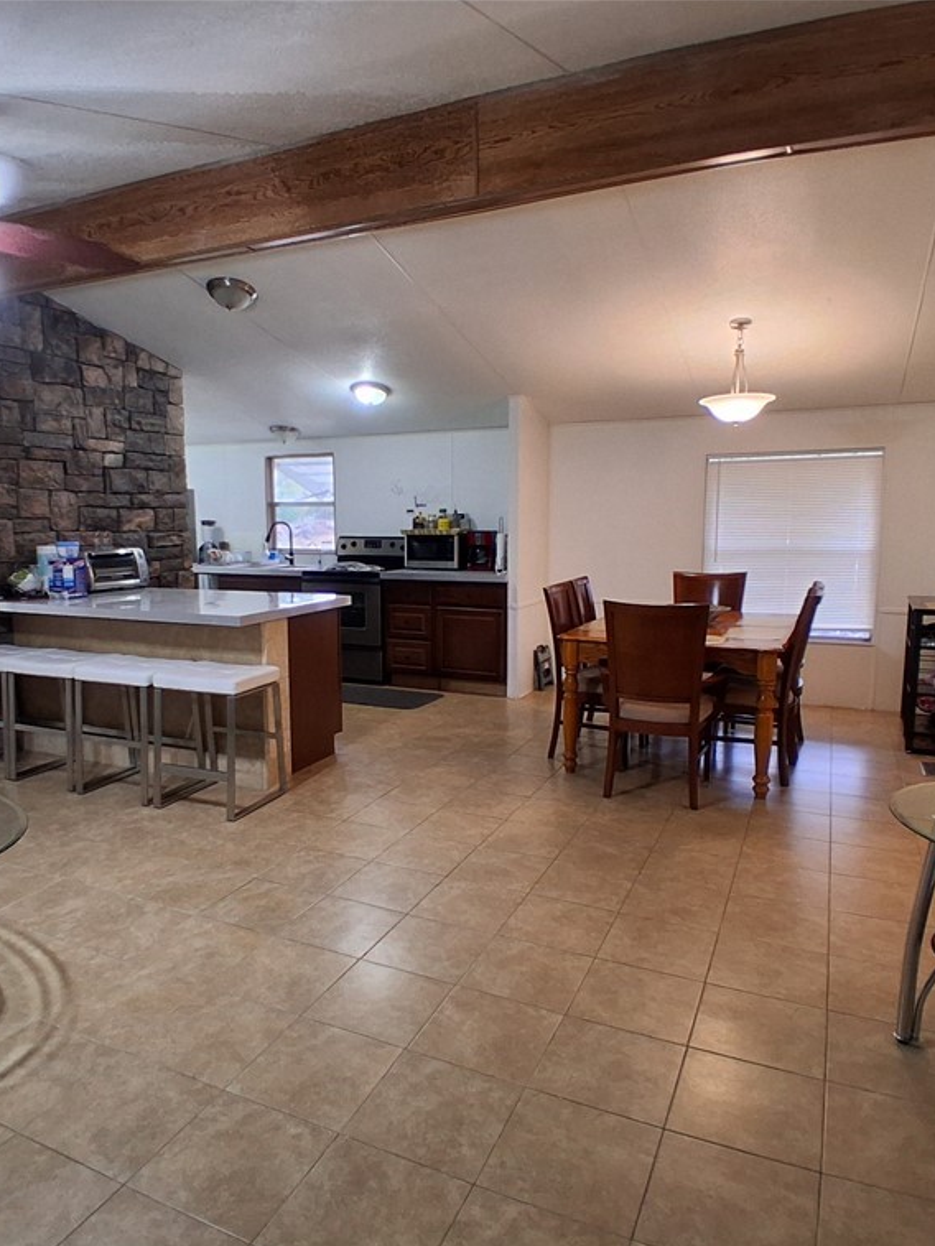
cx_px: 402
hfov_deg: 58.7
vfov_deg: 73.9
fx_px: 828
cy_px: 630
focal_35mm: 23
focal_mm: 1.4
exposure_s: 1/40
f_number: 2.2
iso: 125
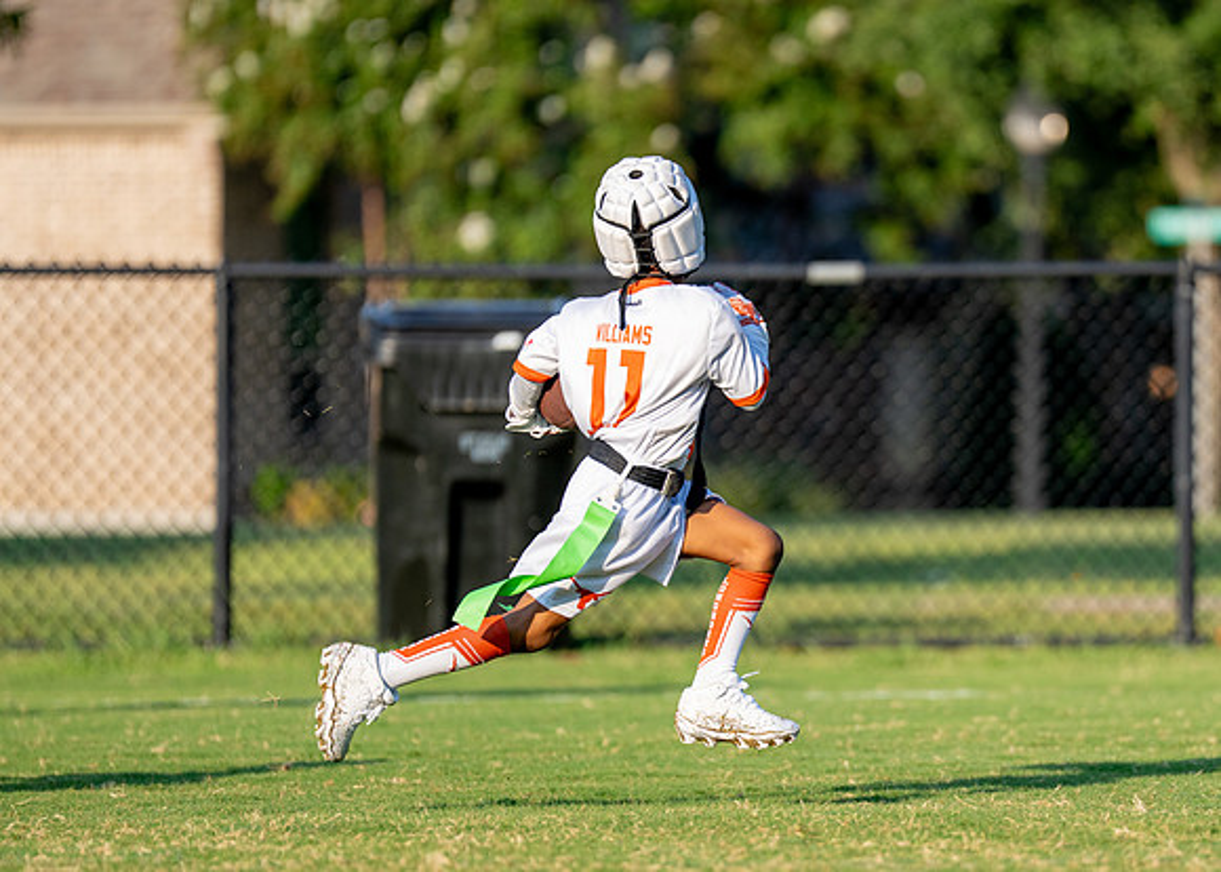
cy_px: 484
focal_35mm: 312
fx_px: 10822
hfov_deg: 6.5
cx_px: 840
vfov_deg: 4.6
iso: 200
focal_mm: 200
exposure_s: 1/2000
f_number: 2.8
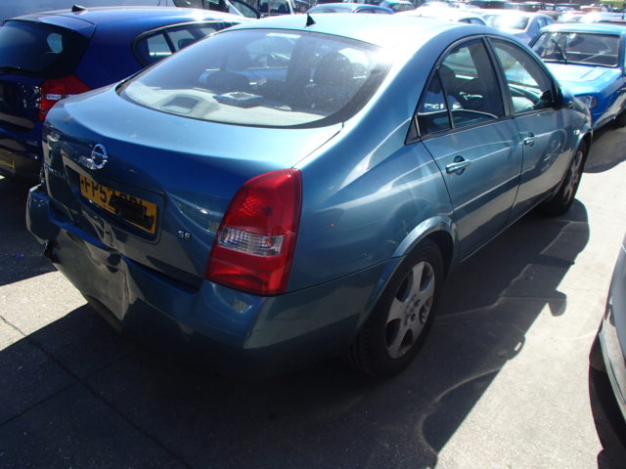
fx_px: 506
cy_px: 234
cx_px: 313
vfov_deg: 49.7
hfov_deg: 63.4
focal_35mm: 28
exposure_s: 1/400
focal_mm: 5
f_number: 3.9
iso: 100
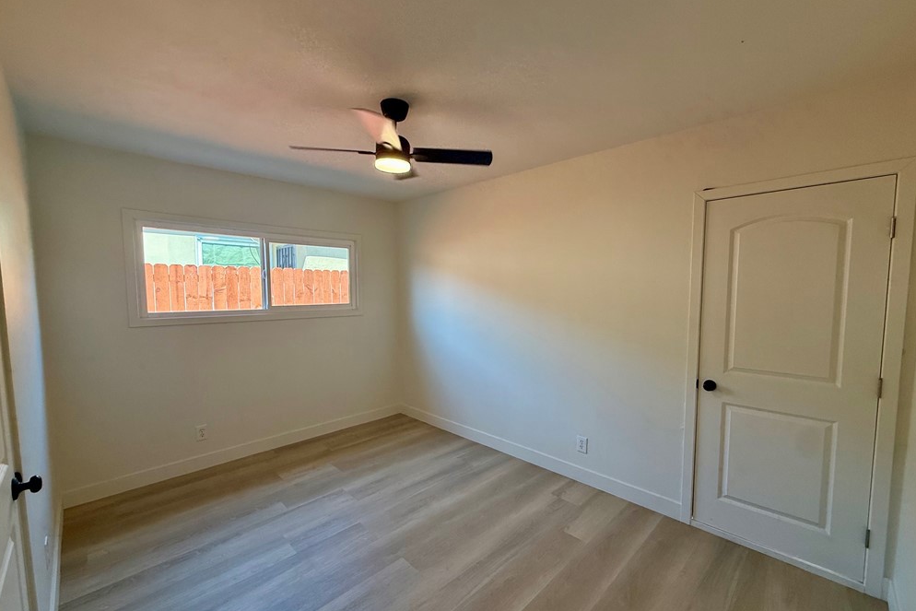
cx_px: 464
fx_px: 382
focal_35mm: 15
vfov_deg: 77.3
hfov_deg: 100.4
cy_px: 318
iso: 100
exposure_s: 1/100
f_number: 2.2
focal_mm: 2.22
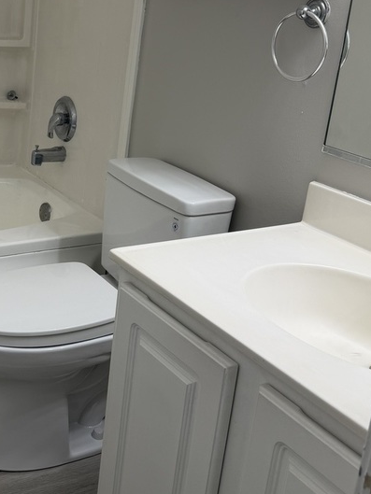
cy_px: 171
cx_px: 45
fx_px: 700
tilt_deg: -16.3
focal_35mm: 49
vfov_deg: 38.5
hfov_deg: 28.7
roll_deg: -4.9
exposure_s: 1/120
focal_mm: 6.76
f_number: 1.78
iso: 80
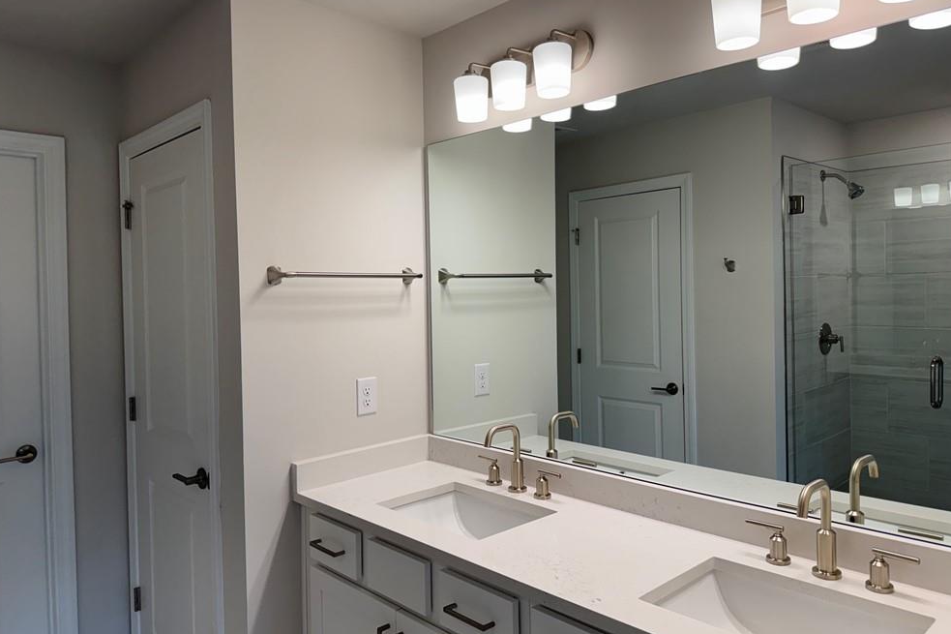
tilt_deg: -2.3
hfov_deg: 69.4
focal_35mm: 26
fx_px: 687
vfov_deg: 49.5
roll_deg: +0.7
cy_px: 302
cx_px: 482
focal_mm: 6.76
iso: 80
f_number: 1.78
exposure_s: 1/204
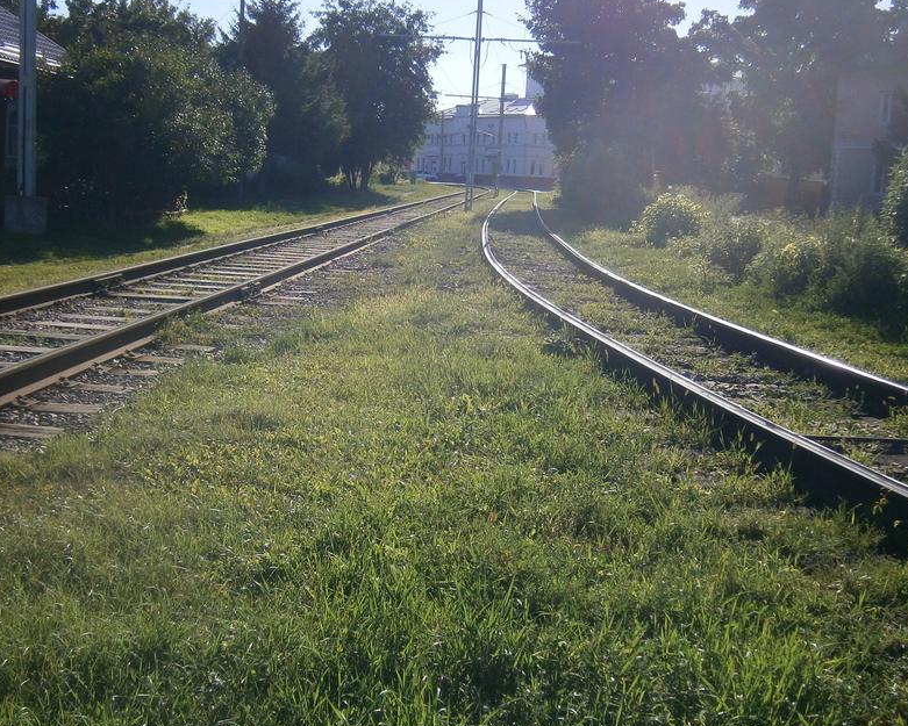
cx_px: 432
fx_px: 1048
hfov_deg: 46.8
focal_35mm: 39
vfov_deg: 38.2
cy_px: 324
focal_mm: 4.7
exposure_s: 1/160
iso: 80
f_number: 8
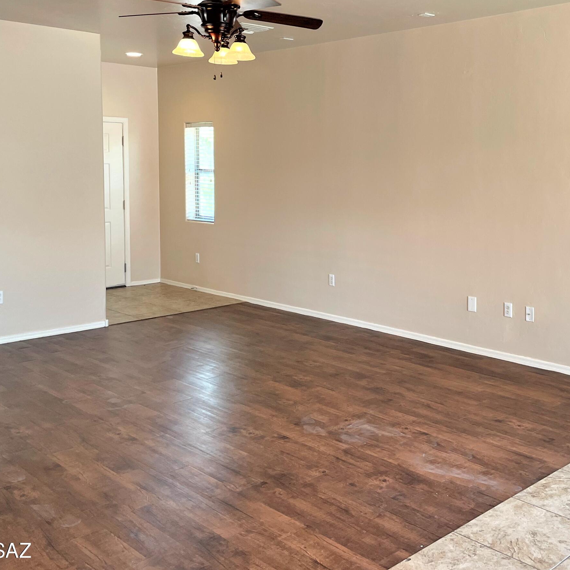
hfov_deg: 42.4
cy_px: 221
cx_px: 367
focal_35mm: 39
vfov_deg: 42.6
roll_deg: -0.6
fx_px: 727
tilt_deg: -2.7
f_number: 1.6
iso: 125
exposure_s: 1/120
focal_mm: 4.2
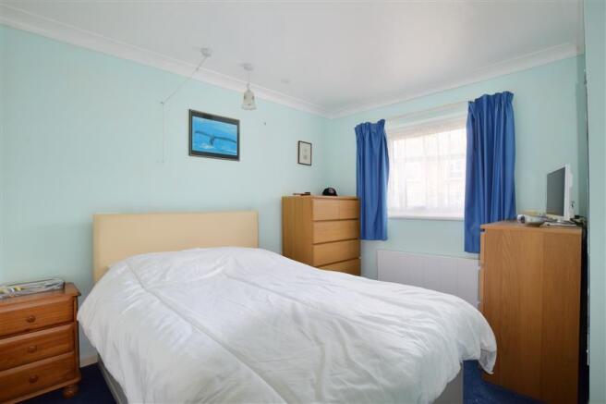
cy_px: 202
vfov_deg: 72.0
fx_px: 278
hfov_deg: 95.0
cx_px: 303
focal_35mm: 16
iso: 400
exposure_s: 1/2
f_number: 14
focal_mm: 11
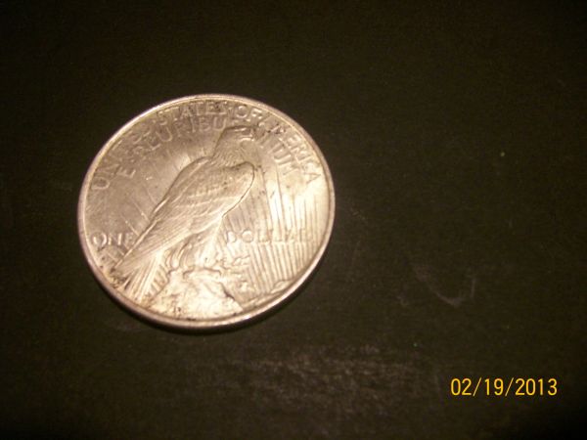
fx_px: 594
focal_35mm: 35
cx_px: 294
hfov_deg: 52.6
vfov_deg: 40.7
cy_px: 220
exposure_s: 1/25.4
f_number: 2.8
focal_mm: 5.8
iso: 160
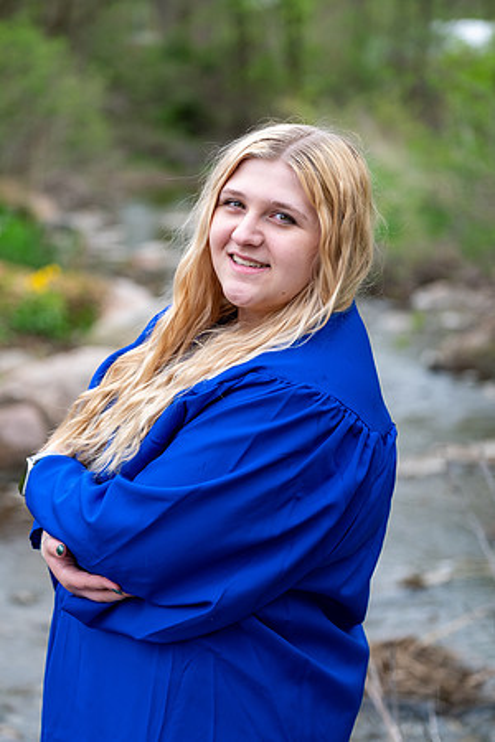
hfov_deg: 13.3
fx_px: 2124
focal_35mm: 103
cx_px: 248
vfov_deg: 19.8
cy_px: 371
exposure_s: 1/250
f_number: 2.8
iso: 250
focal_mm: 68.7
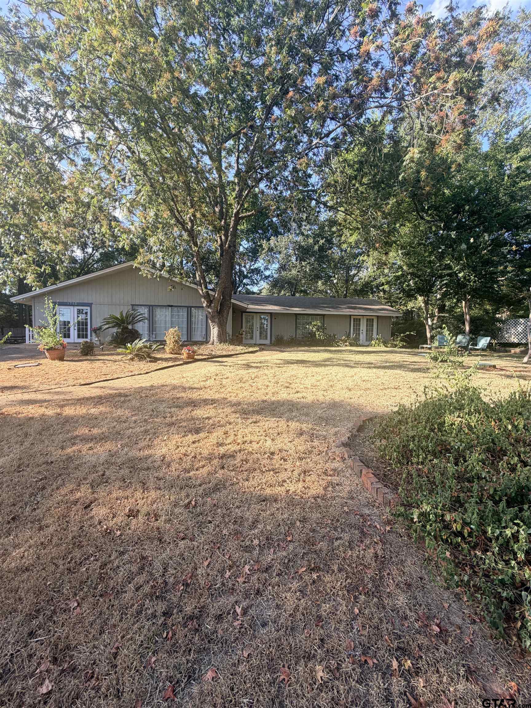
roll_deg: -0.6
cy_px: 354
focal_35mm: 14
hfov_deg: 85.7
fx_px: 286
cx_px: 266
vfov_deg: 102.1
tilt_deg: -2.2
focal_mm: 2.22
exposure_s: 1/303
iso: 50
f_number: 2.2
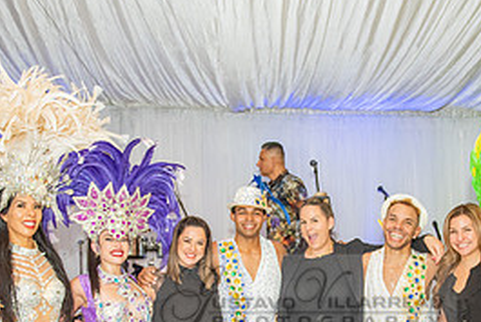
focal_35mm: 59
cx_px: 303
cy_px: 297
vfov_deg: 22.4
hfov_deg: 33.7
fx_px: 789
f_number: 2.8
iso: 1000
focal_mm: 27
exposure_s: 1/160
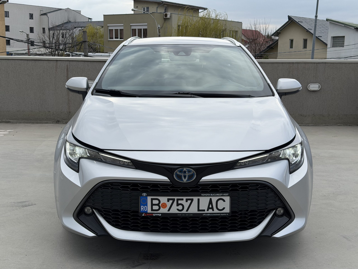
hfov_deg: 39.7
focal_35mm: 48
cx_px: 179
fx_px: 496
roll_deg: -0.8
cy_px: 134
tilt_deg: -9.0
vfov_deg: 30.3
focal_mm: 6.76
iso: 64
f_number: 1.78
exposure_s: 1/2494
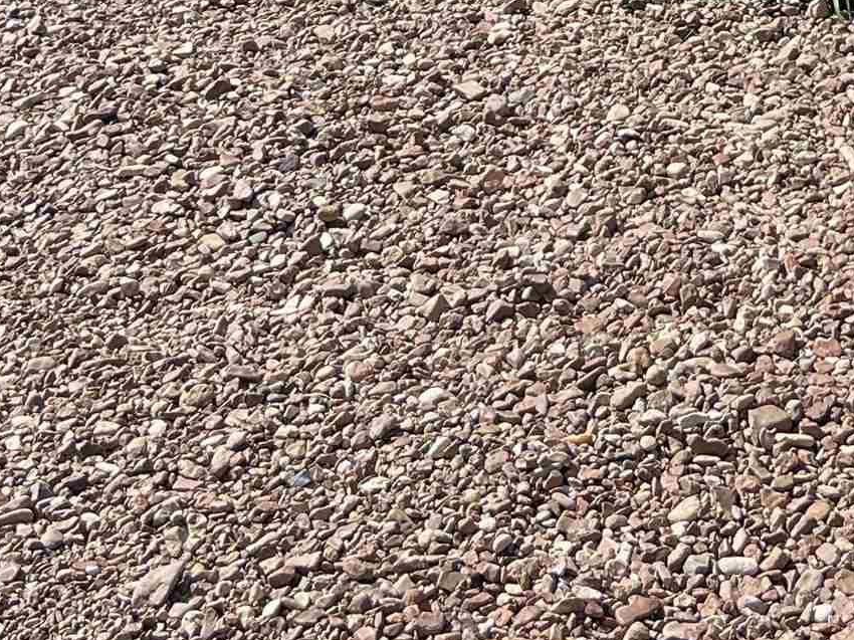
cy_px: -391
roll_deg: -3.2
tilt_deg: -7.2
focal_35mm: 94
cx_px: 873
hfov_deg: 20.2
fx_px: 2318
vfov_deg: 14.4
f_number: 1.6
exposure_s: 1/1536
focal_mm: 5.1
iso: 50
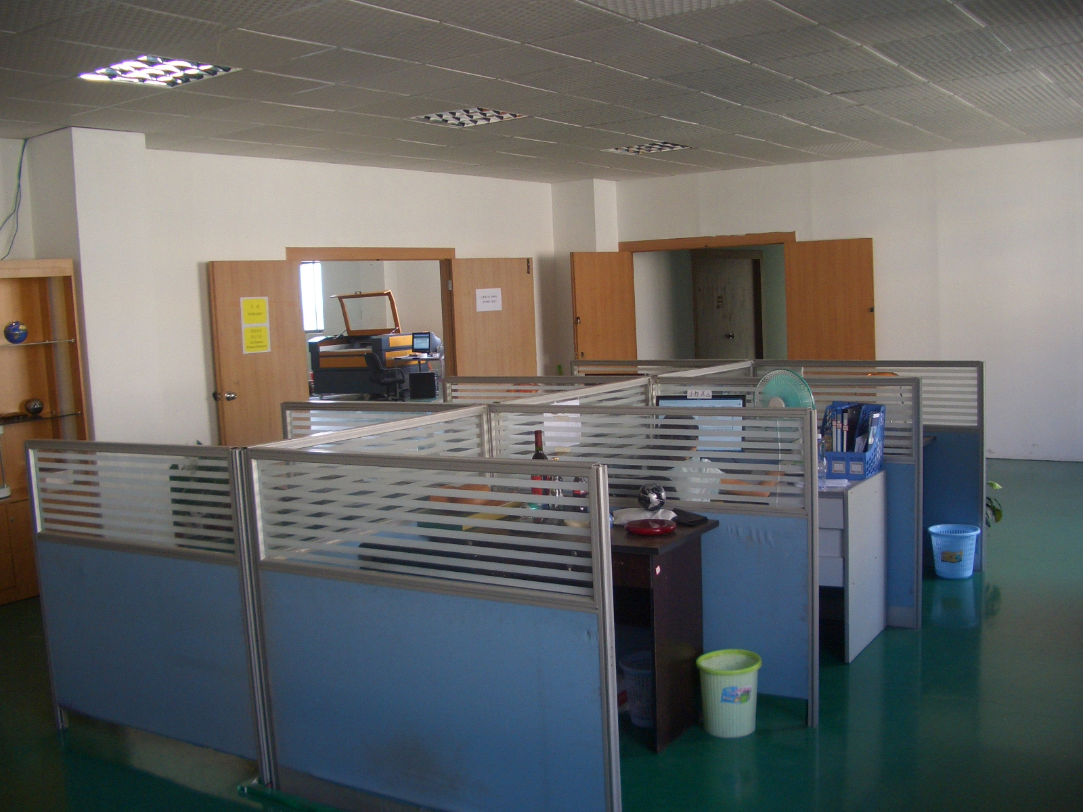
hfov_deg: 52.6
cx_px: 542
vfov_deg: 40.7
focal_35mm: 35
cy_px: 406
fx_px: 1095
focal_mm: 5.8
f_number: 2.6
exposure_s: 1/80
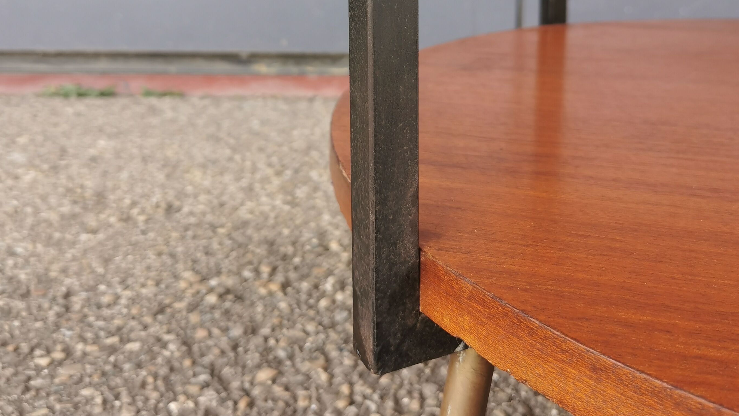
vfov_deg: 27.5
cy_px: 8
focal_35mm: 41
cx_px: 371
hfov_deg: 49.4
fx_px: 803
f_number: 1.8
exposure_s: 1/179
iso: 50
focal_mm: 5.58
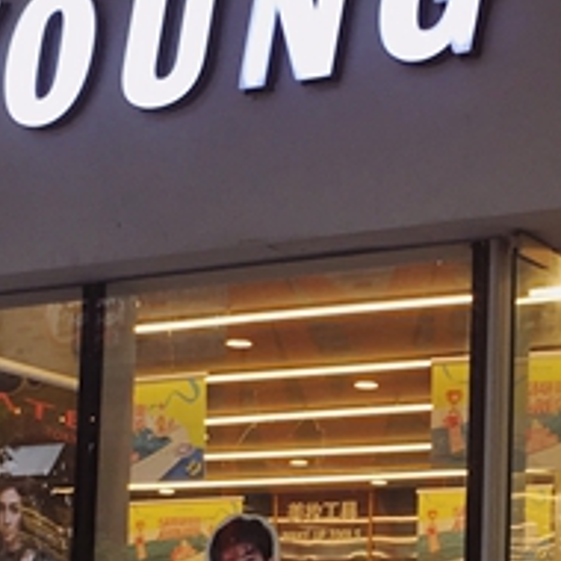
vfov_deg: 15.8
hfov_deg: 16.1
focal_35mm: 108
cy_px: 564
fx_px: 1980
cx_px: 402
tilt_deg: +5.7
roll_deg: -2.7
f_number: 2.2
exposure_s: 1/50
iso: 25
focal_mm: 4.15
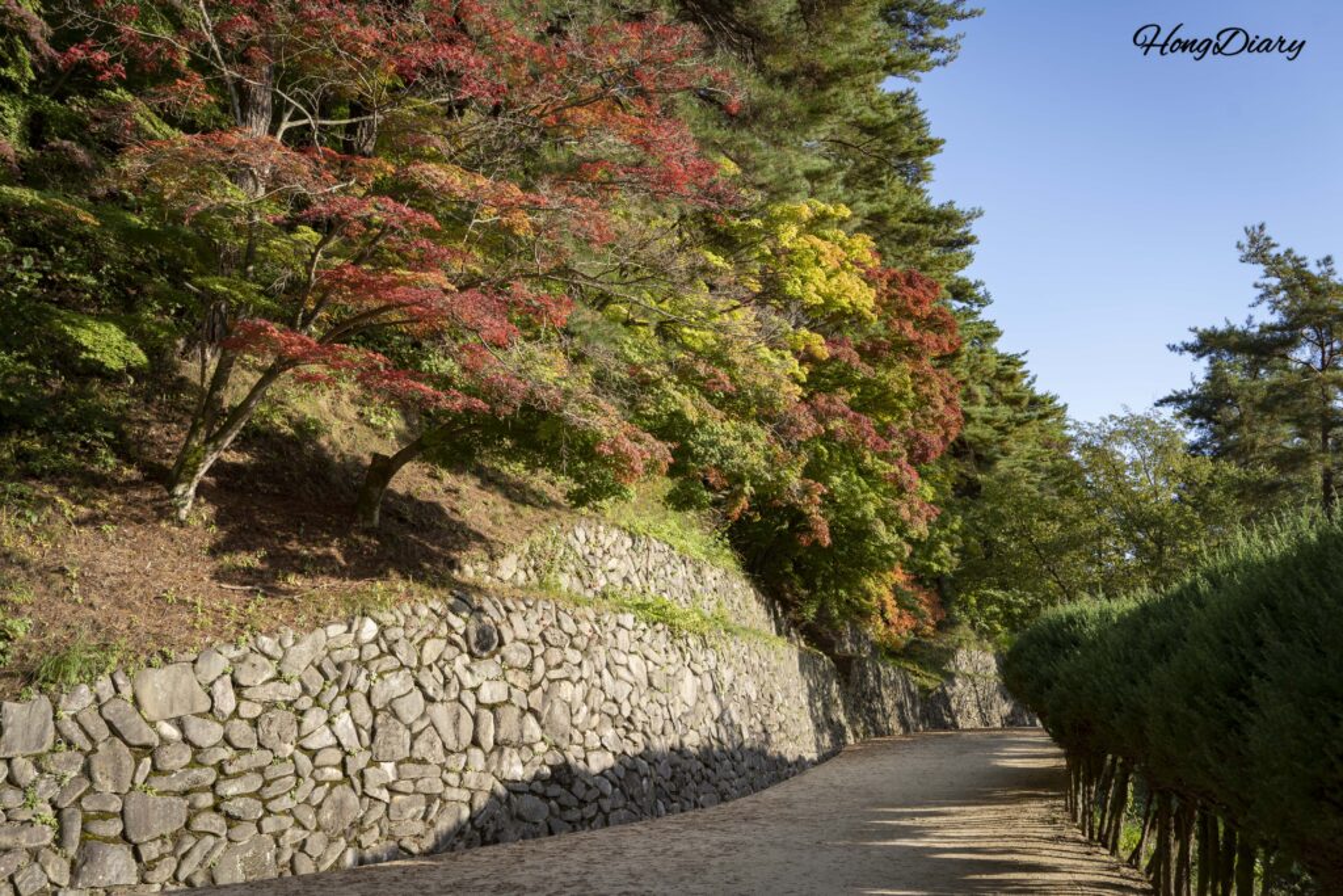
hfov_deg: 58.7
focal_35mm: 32
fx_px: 1194
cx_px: 672
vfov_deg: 41.1
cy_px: 448
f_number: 7.1
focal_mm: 32
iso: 100
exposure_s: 1/100
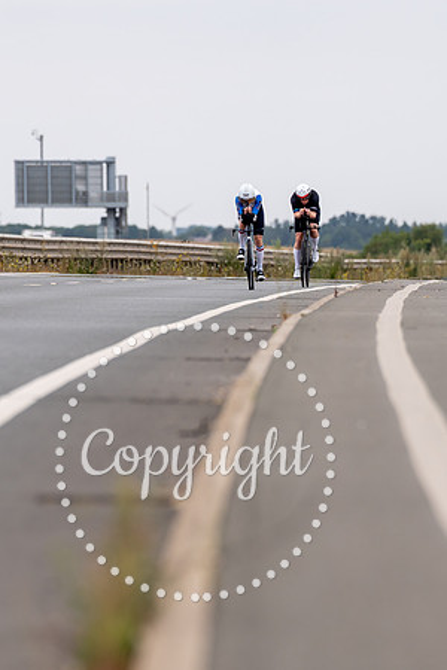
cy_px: 502
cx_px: 273
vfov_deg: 4.6
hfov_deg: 3.1
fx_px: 8366
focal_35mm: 449
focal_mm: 200
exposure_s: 1/800
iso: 100
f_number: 3.5
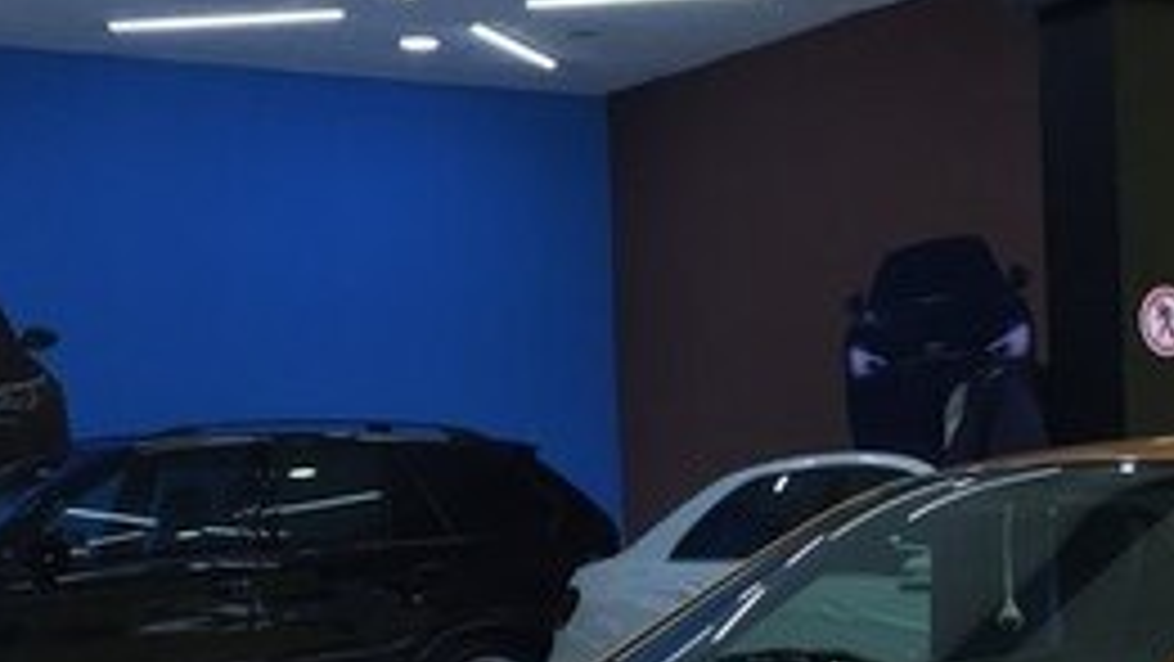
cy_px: 736
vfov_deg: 14.7
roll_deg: +2.1
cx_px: 868
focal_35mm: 80
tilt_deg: -4.6
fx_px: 2491
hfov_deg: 26.2
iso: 50
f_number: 2.2
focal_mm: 4.15
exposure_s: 1/100
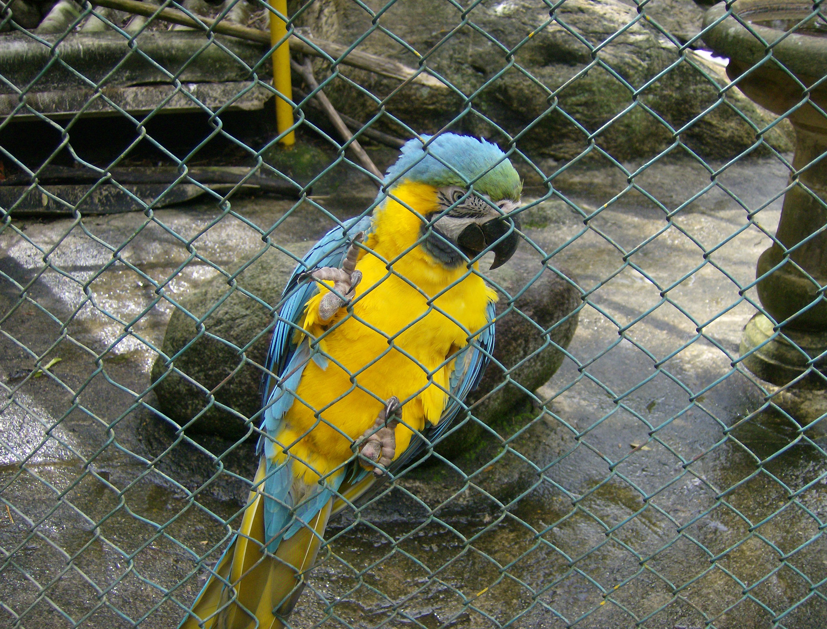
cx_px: 414
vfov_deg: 38.0
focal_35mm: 38
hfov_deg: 48.8
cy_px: 314
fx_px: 912
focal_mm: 6.4
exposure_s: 1/198
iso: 100
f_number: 2.9
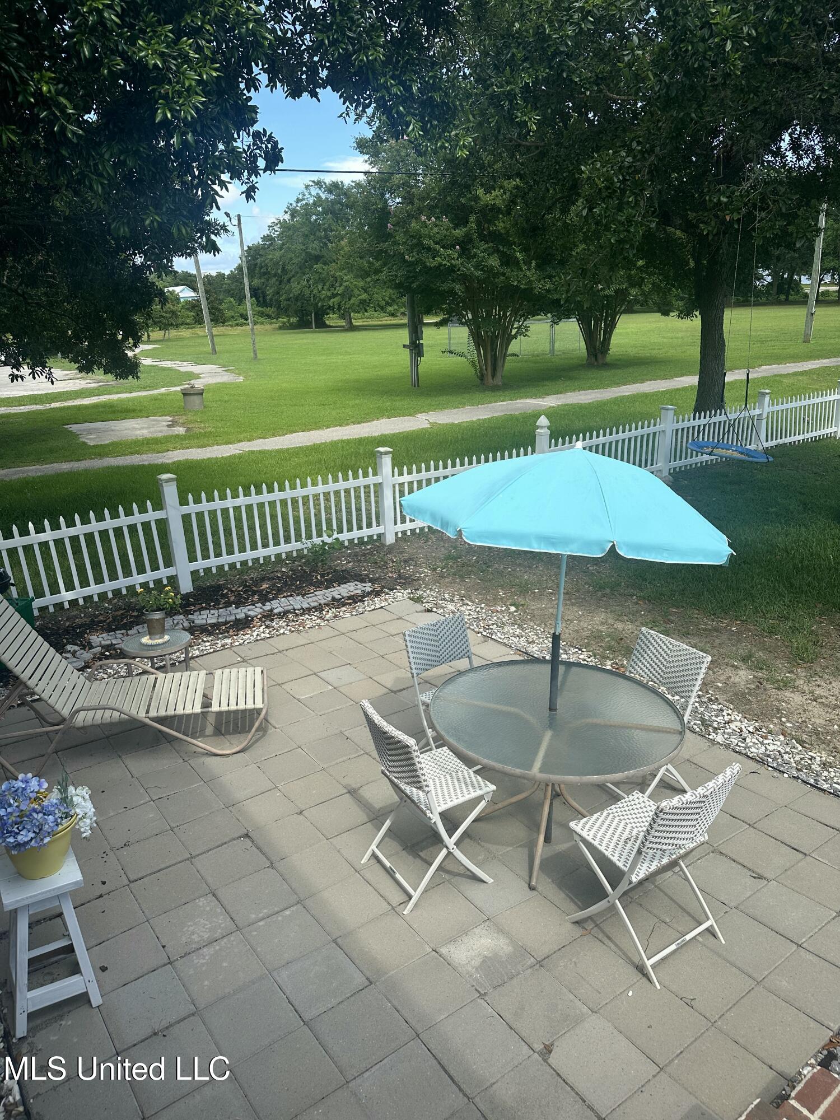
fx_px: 777
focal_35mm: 24
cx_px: 420
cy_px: 560
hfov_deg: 56.8
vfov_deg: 71.6
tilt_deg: -19.2
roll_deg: +2.0
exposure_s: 1/1587
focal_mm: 6.86
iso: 80
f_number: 1.78
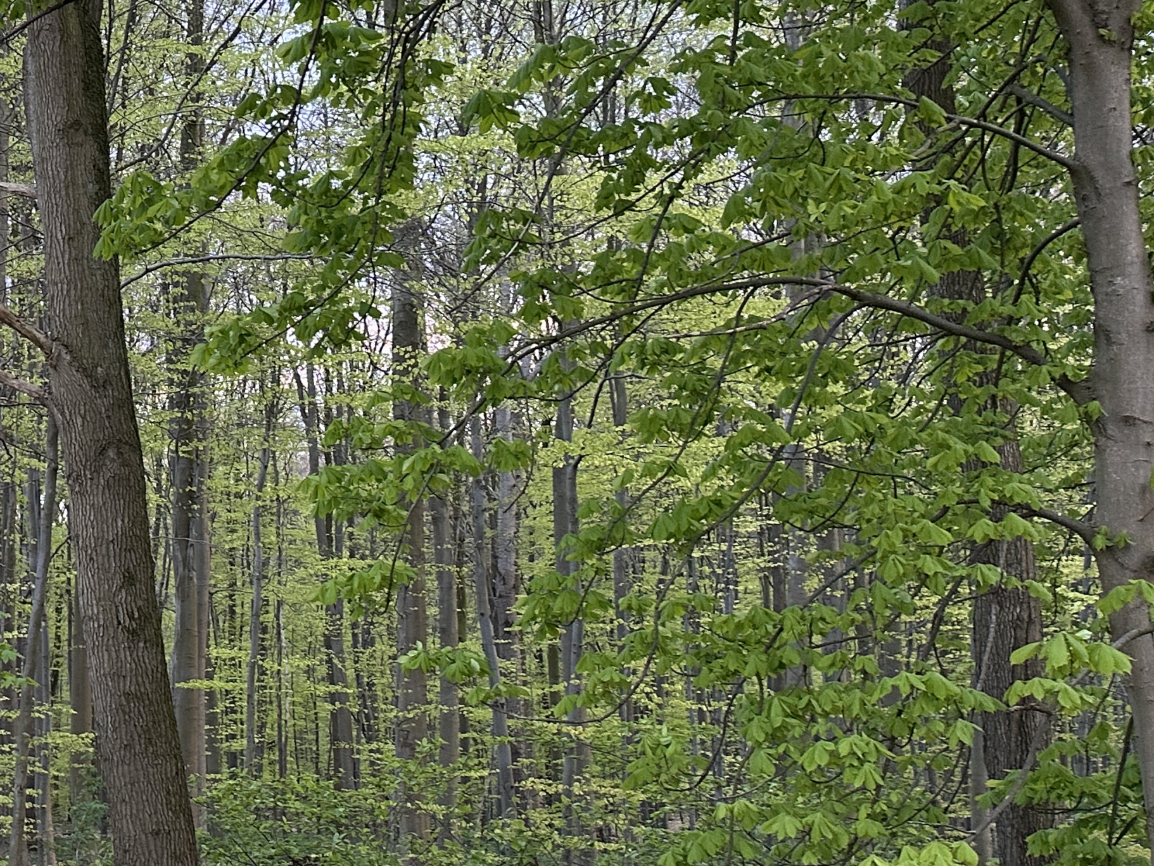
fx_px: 1967
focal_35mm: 59
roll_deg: -0.4
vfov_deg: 24.7
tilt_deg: +6.1
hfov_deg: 28.9
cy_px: 584
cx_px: -177
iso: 250
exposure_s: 1/62
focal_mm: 6.86
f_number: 1.78
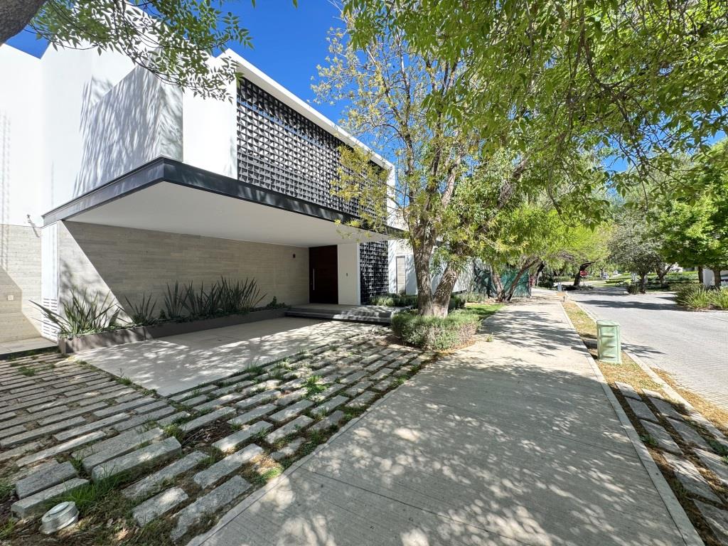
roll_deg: +1.1
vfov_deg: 85.7
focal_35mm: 14
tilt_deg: +0.8
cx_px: 364
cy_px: 273
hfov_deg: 102.1
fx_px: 294
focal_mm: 2.22
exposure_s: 1/194
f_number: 2.2
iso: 40
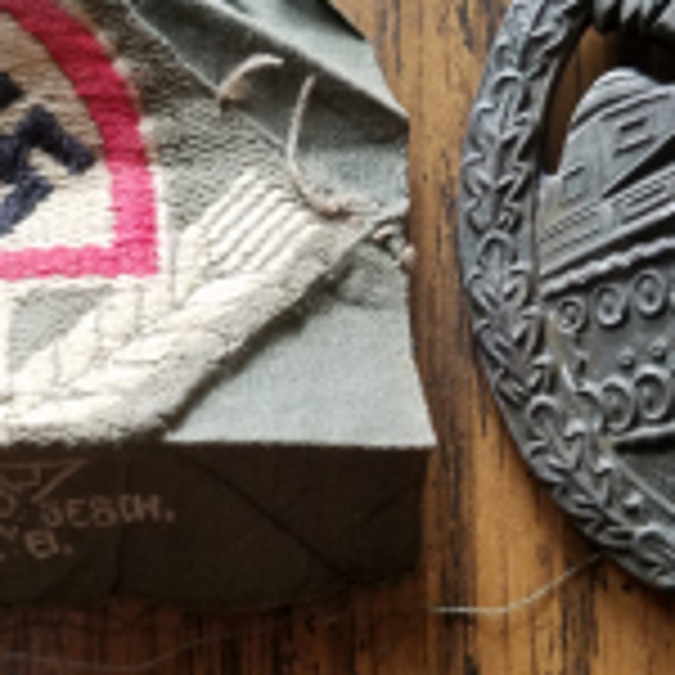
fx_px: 1213
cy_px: 306
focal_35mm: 55
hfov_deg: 31.1
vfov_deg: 31.1
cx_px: 333
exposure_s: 1/40
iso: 160
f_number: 1.7
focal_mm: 4.2
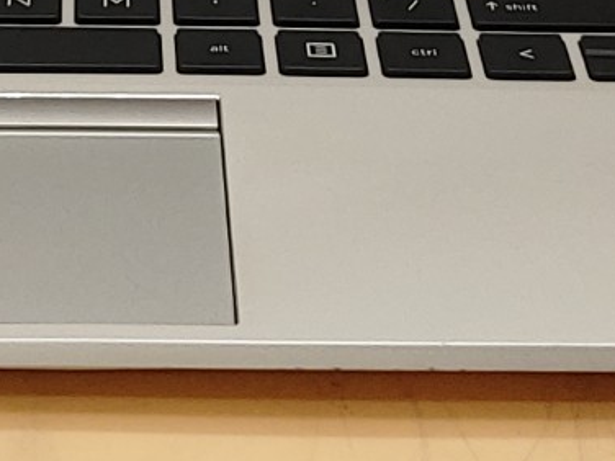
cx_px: 36
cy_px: -365
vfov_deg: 9.0
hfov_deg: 12.5
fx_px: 2789
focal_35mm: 157
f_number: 1.8
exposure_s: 1/167
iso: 50
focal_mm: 4.36
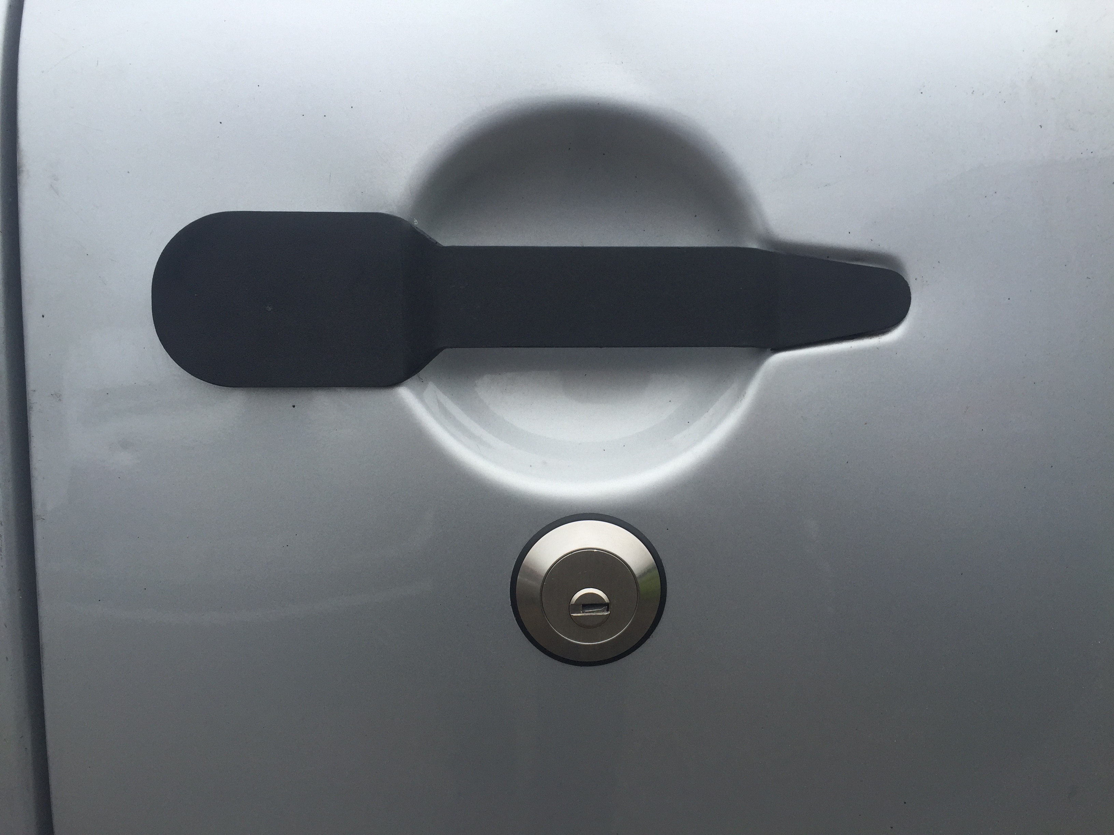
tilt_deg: -6.3
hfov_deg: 61.7
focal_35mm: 29
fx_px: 933
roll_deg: -1.7
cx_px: 557
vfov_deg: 48.2
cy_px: 418
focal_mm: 4.15
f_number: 2.2
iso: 32
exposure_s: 1/557
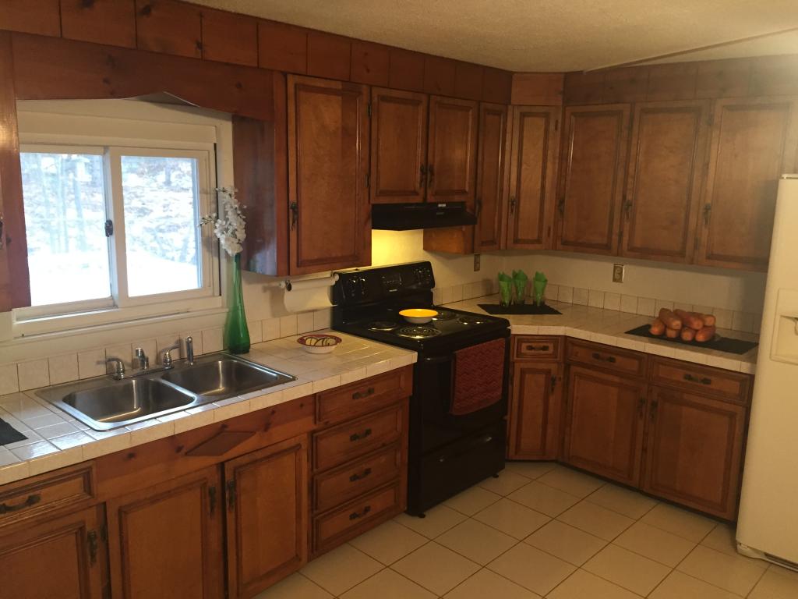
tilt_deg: -10.7
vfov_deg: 48.2
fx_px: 669
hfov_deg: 61.7
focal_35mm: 29
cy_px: 300
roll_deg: -1.1
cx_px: 399
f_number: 2.2
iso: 160
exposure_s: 1/30
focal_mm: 4.15
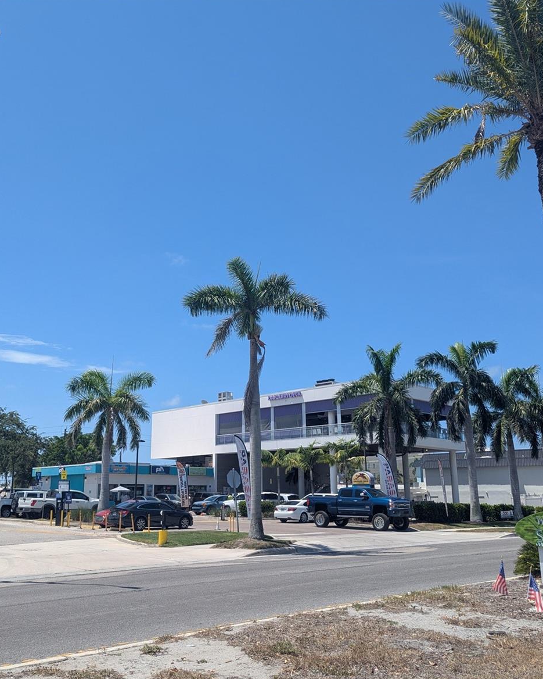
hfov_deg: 45.7
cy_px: 345
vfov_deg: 55.6
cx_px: 237
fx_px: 643
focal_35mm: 32
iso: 45
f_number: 1.85
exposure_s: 1/2096
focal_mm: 6.81
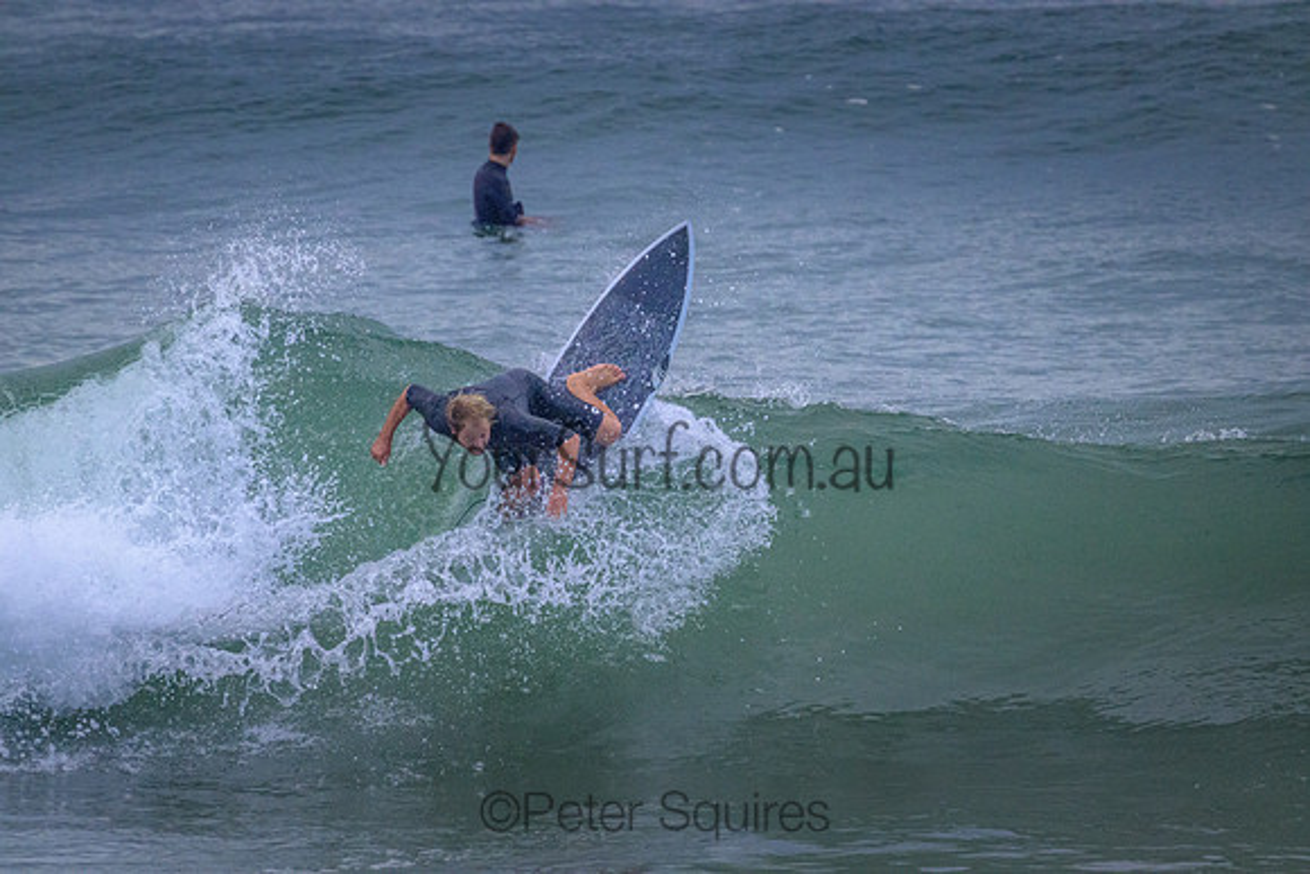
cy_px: 437
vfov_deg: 1.7
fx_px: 29117
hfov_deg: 2.6
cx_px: 655
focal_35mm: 800
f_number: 11
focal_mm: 800
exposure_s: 1/2000
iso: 5600
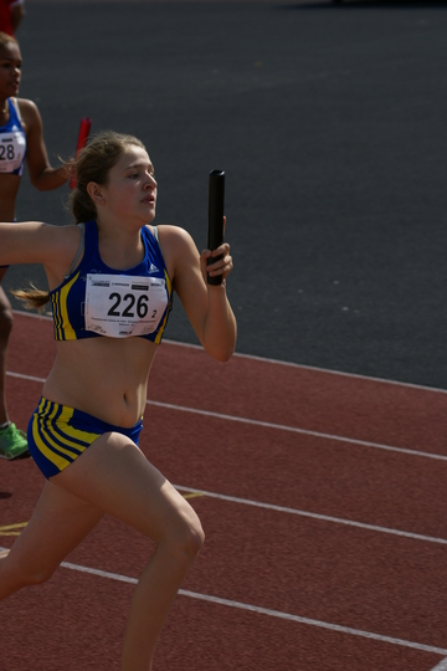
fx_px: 3073
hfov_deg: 8.3
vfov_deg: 12.5
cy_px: 336
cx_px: 224
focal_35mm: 165
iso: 100
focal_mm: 110
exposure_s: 1/500
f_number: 5.6
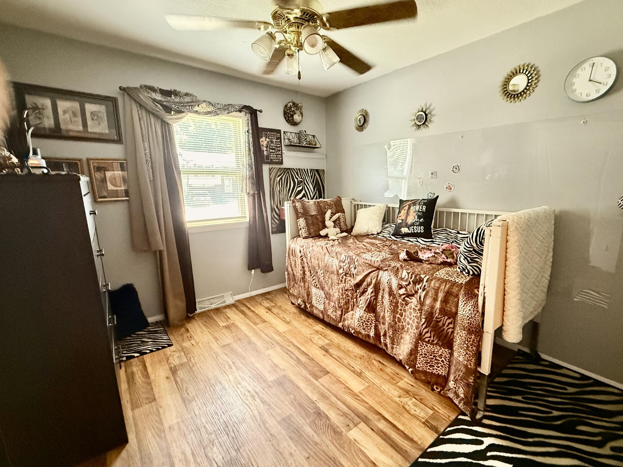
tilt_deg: -10.0
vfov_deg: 78.1
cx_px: 342
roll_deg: -0.6
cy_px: 237
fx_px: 288
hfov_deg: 94.2
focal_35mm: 16
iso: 1000
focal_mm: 2.22
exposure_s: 1/60
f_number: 2.2
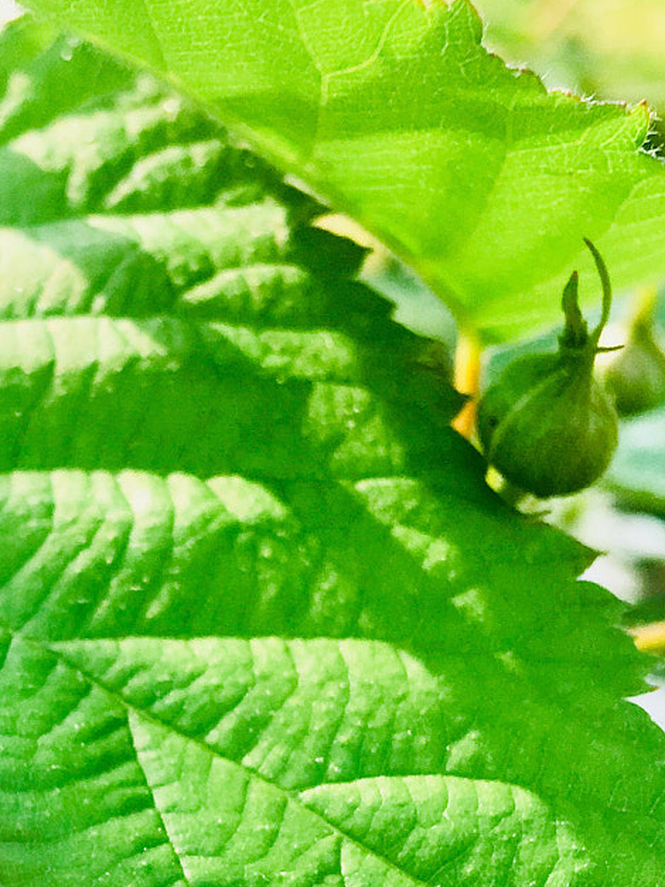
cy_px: 638
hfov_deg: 19.1
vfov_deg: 26.1
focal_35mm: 74
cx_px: -68
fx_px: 1896
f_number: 2.2
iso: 25
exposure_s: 1/516
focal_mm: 4.15
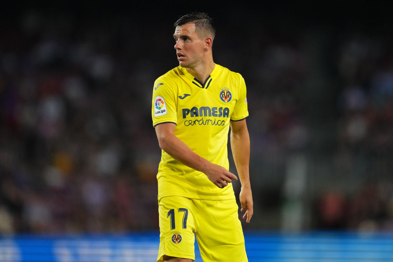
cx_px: 196
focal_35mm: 400
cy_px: 131
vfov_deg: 3.4
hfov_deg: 5.2
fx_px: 4367
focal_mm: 400
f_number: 2.8
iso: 2500
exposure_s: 1/2000
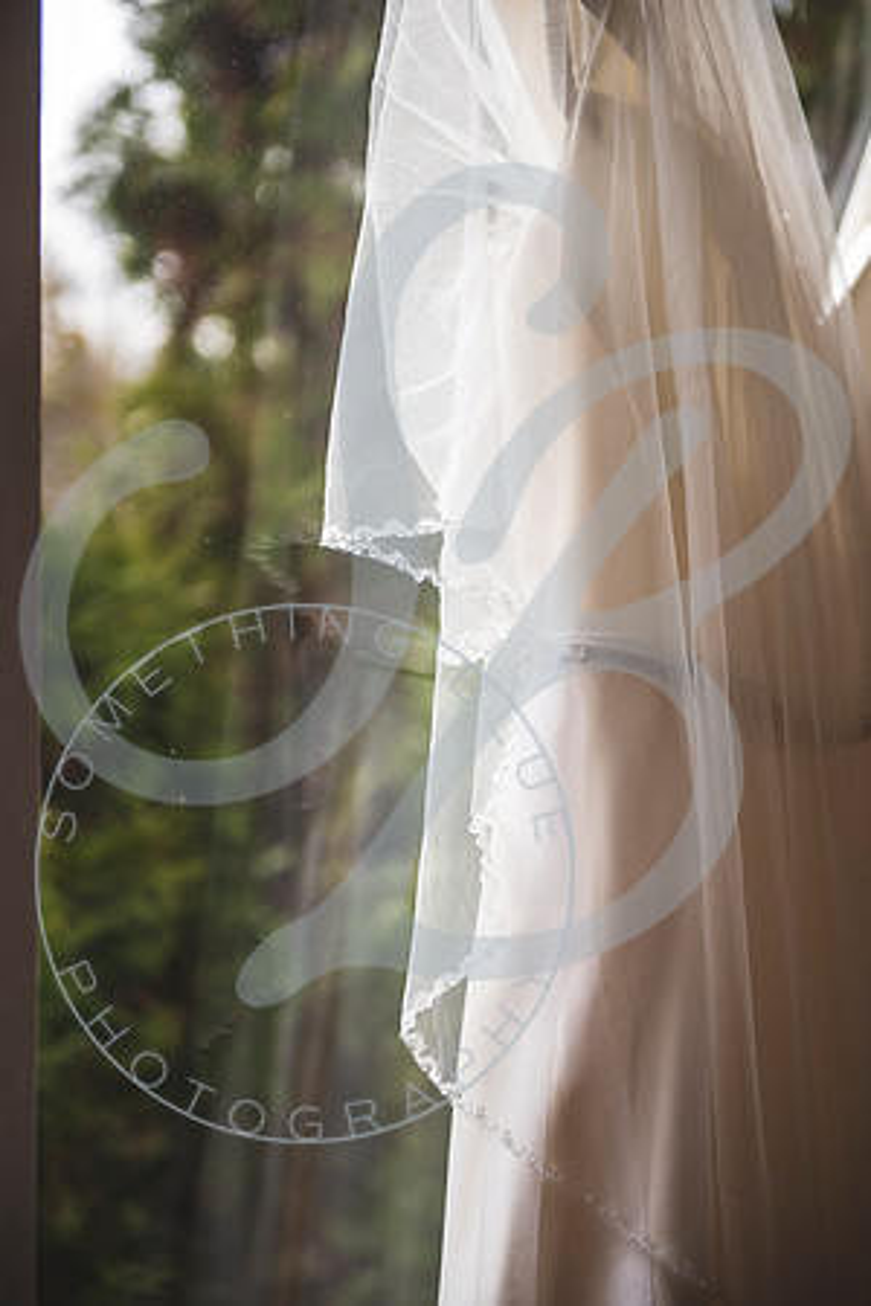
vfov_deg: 28.8
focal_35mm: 70
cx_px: 436
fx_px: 2540
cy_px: 653
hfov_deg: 19.5
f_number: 2.8
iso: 100
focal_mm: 70
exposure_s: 1/200
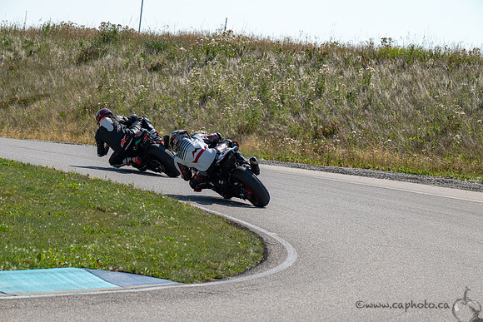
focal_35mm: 230
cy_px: 161
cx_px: 242
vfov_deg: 6.0
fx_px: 3086
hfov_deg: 8.9
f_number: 11
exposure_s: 1/1250
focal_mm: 230
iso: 640
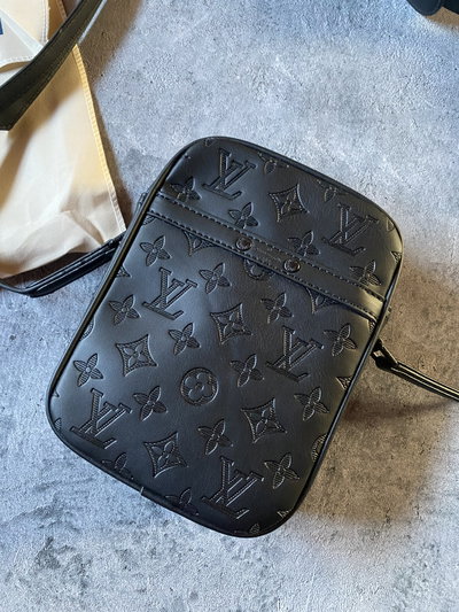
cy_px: 306
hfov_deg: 53.1
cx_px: 230
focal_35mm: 26
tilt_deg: -82.0
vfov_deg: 67.3
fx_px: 459
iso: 500
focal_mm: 4.25
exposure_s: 1/44
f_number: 1.8
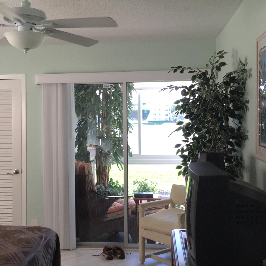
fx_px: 391
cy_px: 125
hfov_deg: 37.4
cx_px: 107
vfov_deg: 37.5
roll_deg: +0.2
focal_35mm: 45
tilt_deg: -2.7
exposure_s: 1/120
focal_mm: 4.15
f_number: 2.2
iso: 50
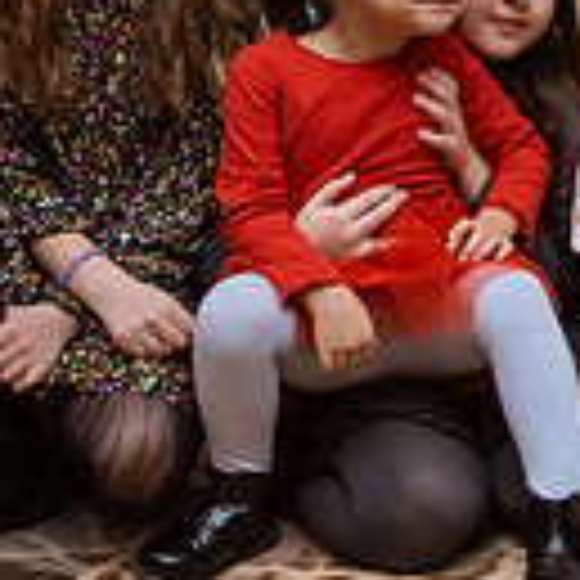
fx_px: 2654
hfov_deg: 11.5
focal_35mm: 140
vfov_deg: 12.1
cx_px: 1054
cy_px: -183
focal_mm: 29
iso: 1000
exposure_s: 1/125
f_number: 2.8
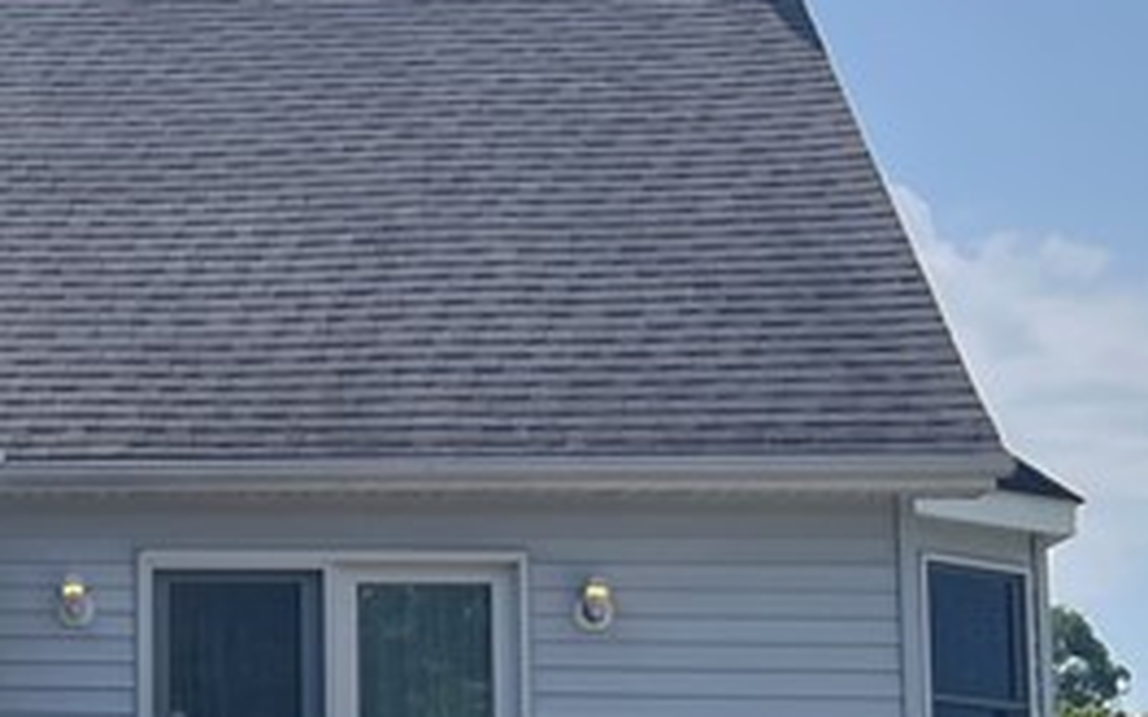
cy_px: 504
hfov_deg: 17.1
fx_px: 3348
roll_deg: -1.3
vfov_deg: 12.2
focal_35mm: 107
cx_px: -700
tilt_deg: +7.6
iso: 50
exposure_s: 1/4149
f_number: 1.6
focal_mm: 5.1
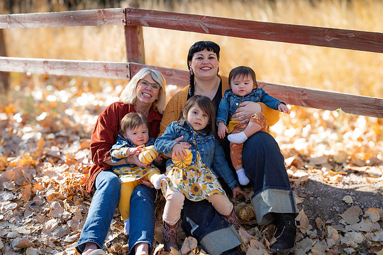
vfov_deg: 29.5
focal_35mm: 46
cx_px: 218
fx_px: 485
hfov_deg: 43.0
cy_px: 110
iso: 100
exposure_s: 1/125
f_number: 5
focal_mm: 40
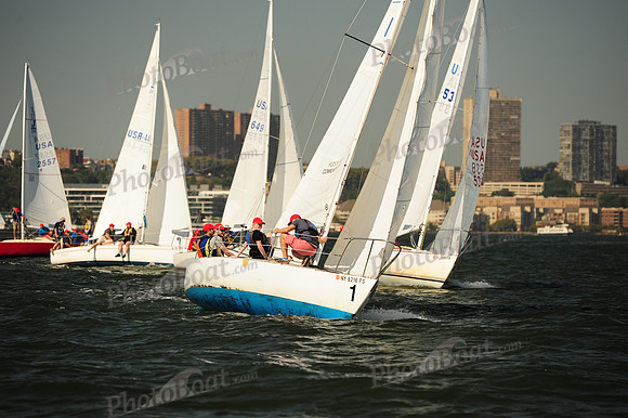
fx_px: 3138
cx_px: 314
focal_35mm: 180
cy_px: 209
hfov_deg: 11.4
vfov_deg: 7.6
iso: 320
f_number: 5
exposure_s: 1/1250
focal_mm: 180
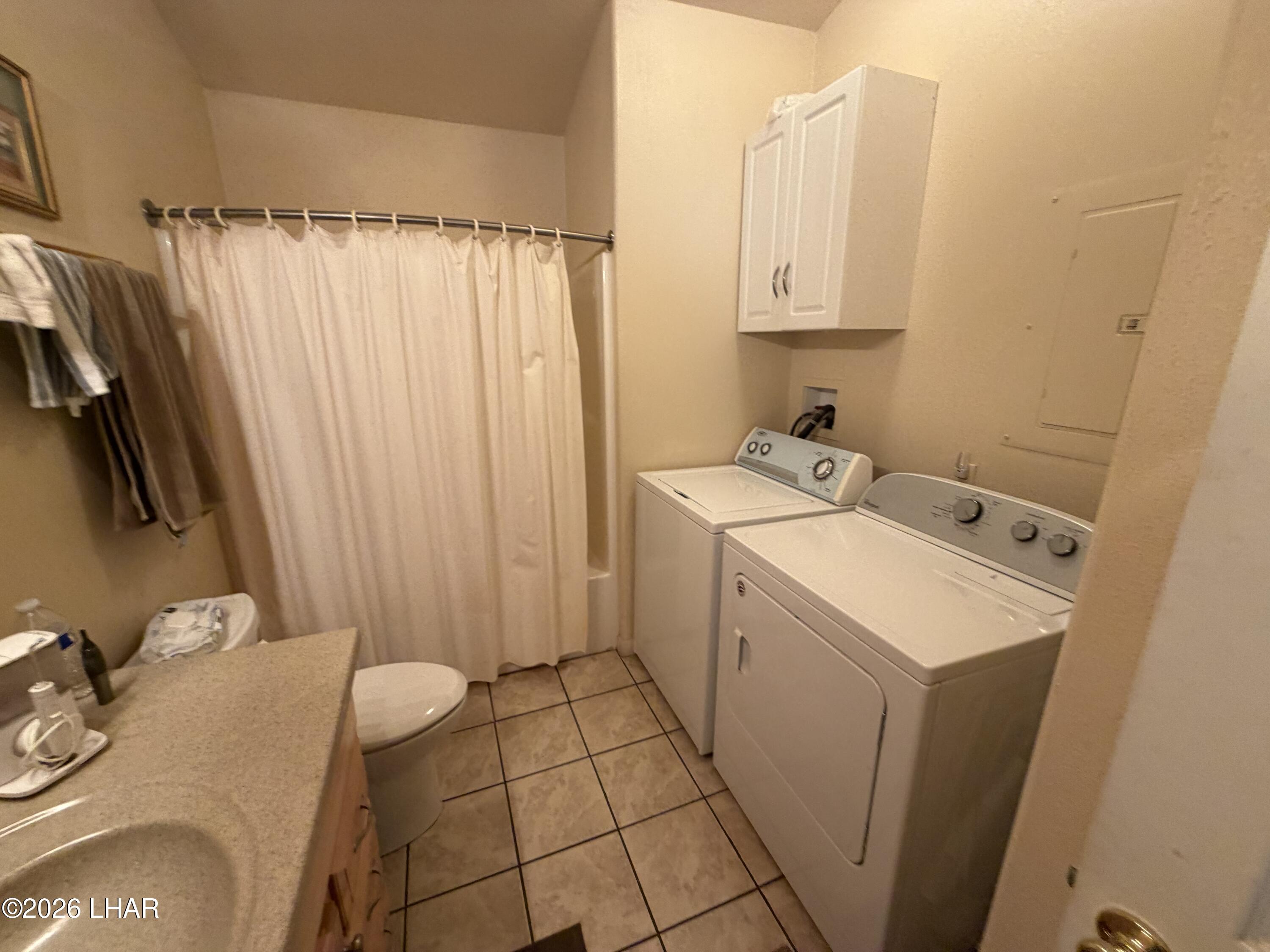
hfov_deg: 102.1
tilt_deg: -14.5
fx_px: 514
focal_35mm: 14
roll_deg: -0.7
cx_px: 635
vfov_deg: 85.7
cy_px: 476
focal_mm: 2.22
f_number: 2.2
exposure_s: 1/60
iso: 200
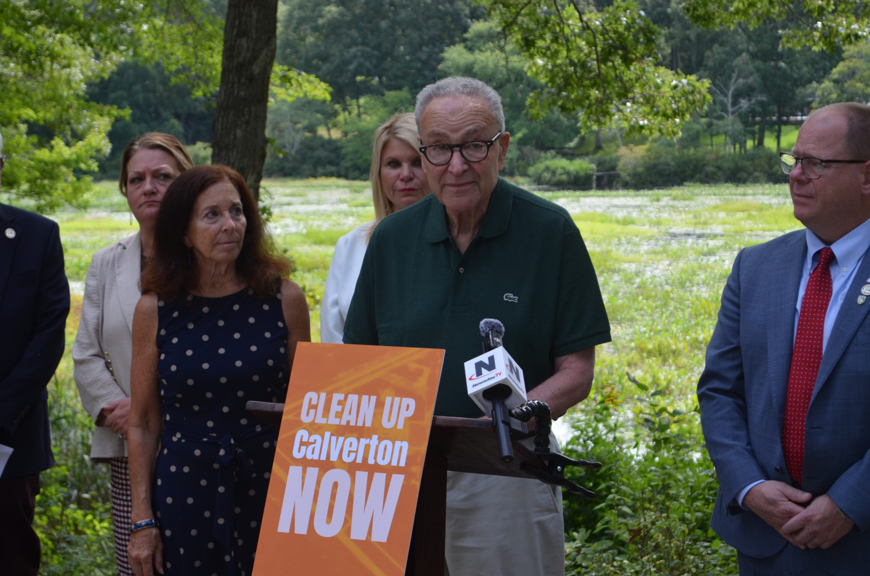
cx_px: 435
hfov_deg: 24.7
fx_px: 1990
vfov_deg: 16.5
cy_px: 288
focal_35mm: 82
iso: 200
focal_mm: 55
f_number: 6.3
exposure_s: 1/160
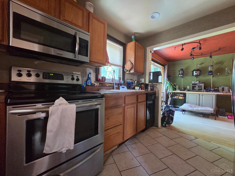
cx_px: 118
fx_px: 88
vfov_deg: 89.9
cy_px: 88
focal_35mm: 13
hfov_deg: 106.2
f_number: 2.2
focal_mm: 2.2
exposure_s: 1/60
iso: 1250
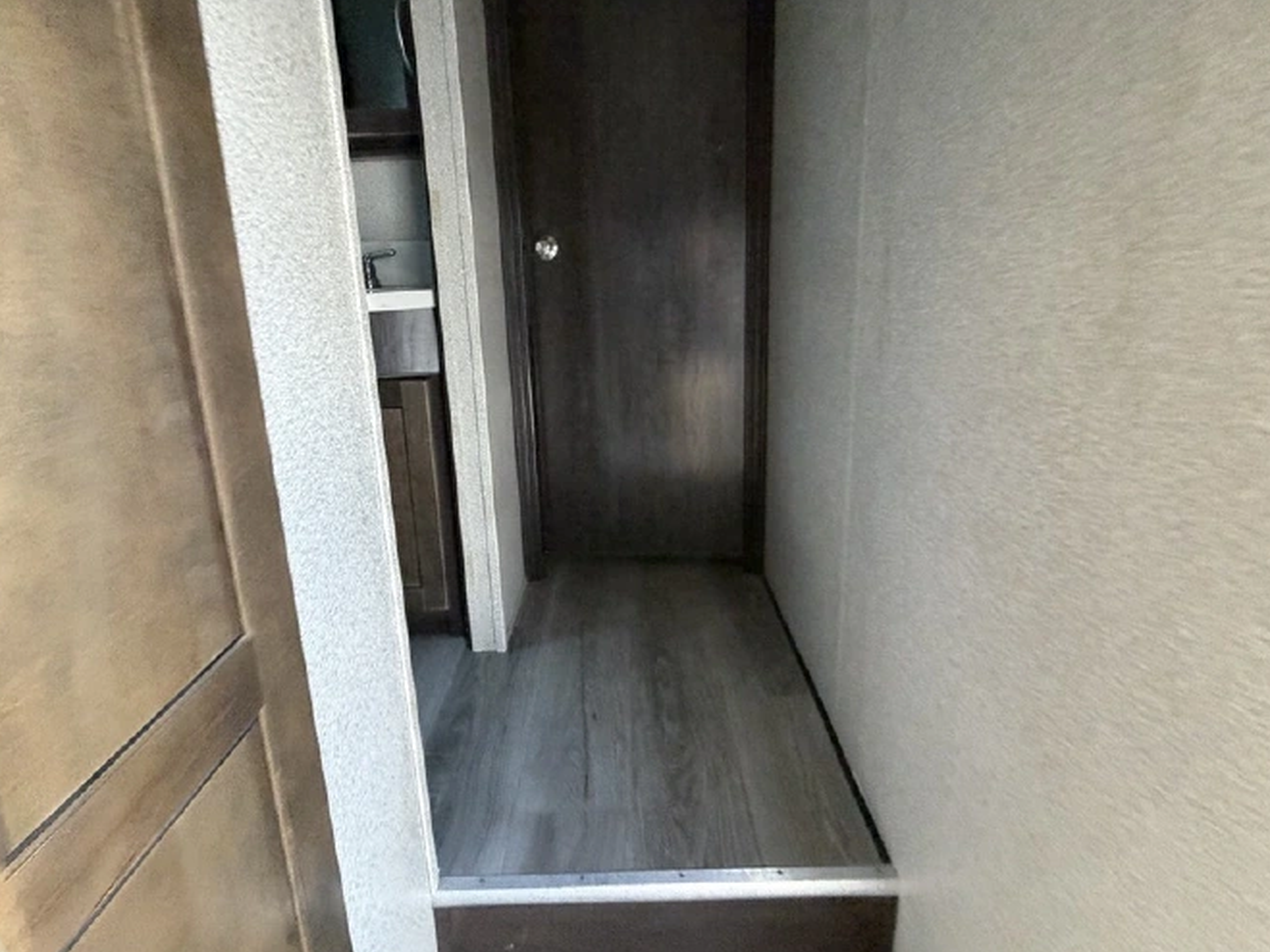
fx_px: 624
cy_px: 397
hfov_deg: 91.0
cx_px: 634
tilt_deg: -10.2
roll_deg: +2.9
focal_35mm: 17
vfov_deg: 74.2
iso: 400
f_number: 2.2
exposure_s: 1/60
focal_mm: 2.22
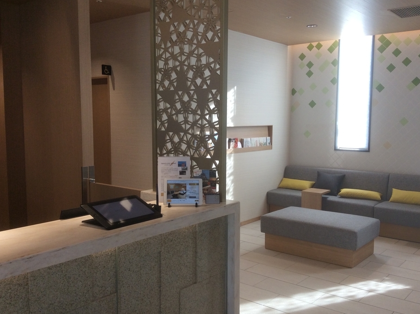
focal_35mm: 36
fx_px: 436
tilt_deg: -5.8
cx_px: 204
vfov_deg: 39.6
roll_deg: -1.1
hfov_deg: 51.4
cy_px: 162
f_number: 2.4
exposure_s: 1/60
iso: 40
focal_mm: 3.3
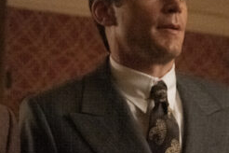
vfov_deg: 8.0
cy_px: 139
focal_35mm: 172
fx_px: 1094
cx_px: 47
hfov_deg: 11.9
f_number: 5
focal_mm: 47
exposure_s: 1/80
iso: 6400
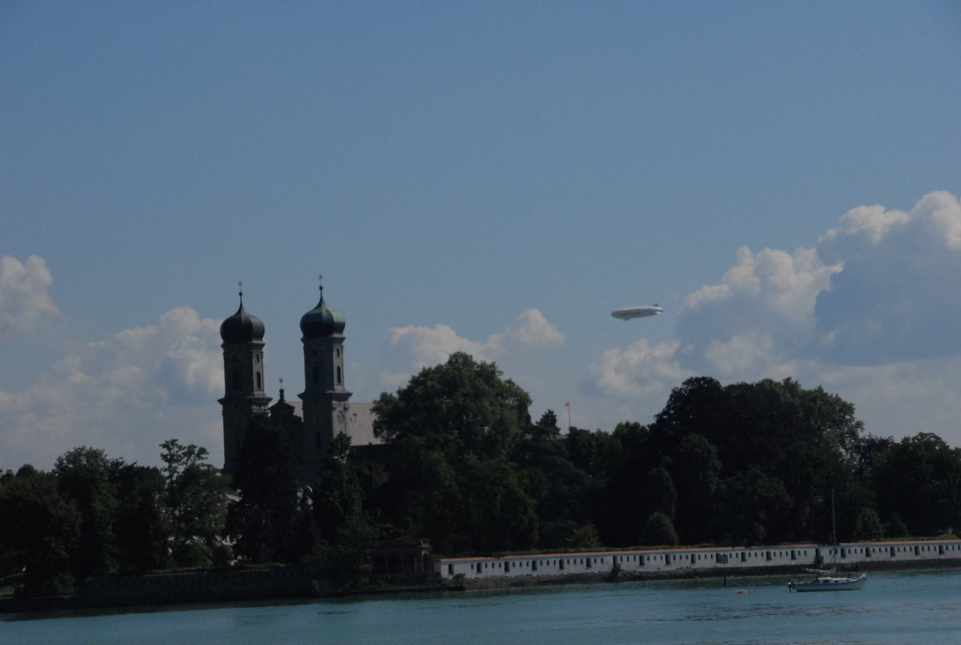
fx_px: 4213
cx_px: 480
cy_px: 322
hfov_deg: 13.0
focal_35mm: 158
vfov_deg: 8.8
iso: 640
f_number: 11
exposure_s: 1/2500
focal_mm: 105
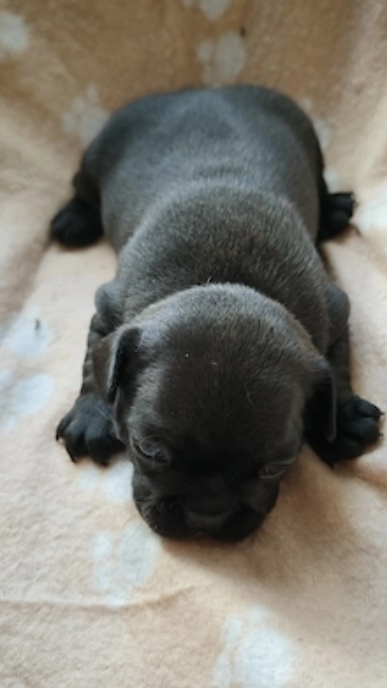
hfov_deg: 30.4
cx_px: 202
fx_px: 711
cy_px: 345
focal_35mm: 39
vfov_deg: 51.6
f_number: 1.67
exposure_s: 1/227
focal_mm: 8.71
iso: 160
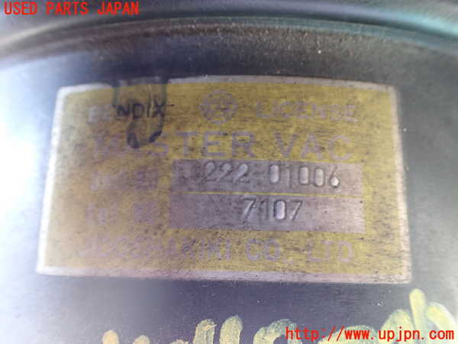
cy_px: 172
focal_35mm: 30
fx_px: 397
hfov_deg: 60.0
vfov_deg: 46.8
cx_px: 229
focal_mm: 5.4
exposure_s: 1/50
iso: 800
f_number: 2.3
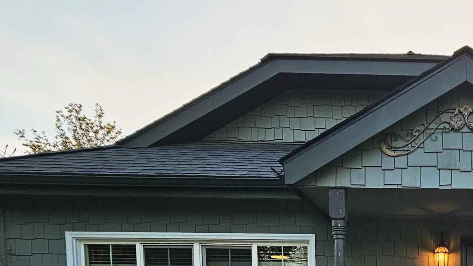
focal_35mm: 36
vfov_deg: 26.9
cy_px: 358
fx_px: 452
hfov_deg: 46.5
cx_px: 470
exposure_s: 1/120
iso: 64
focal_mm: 2.2
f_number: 2.2
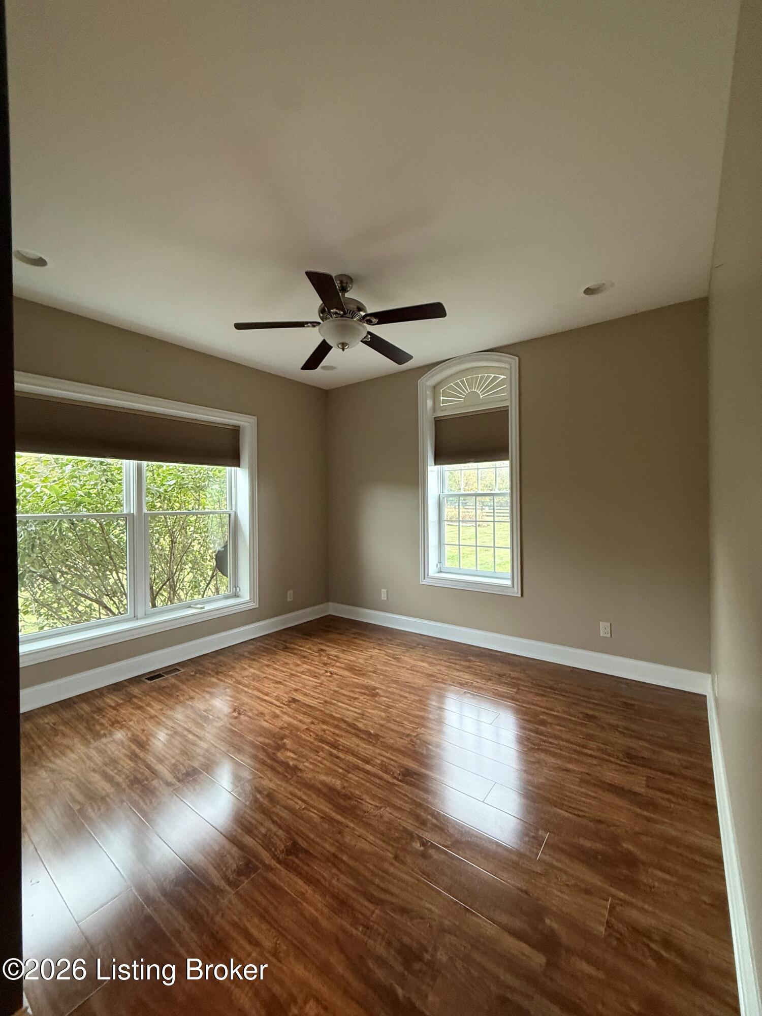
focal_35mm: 14
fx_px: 411
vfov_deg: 102.1
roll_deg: +1.0
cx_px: 381
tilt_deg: +1.4
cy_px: 508
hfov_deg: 85.7
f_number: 2.2
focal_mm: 2.22
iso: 400
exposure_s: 1/60
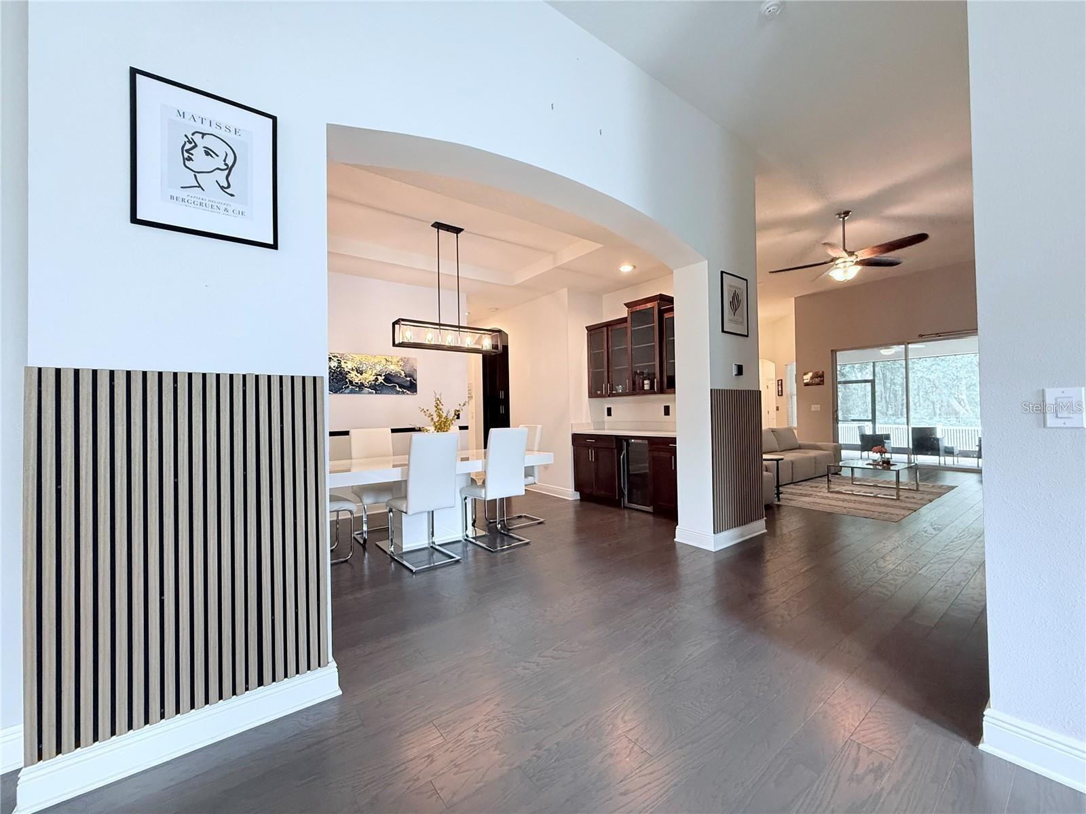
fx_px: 439
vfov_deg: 85.7
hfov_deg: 102.1
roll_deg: +0.6
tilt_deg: +0.9
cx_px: 543
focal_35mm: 14
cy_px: 407
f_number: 2.2
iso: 250
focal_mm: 2.22
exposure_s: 1/60
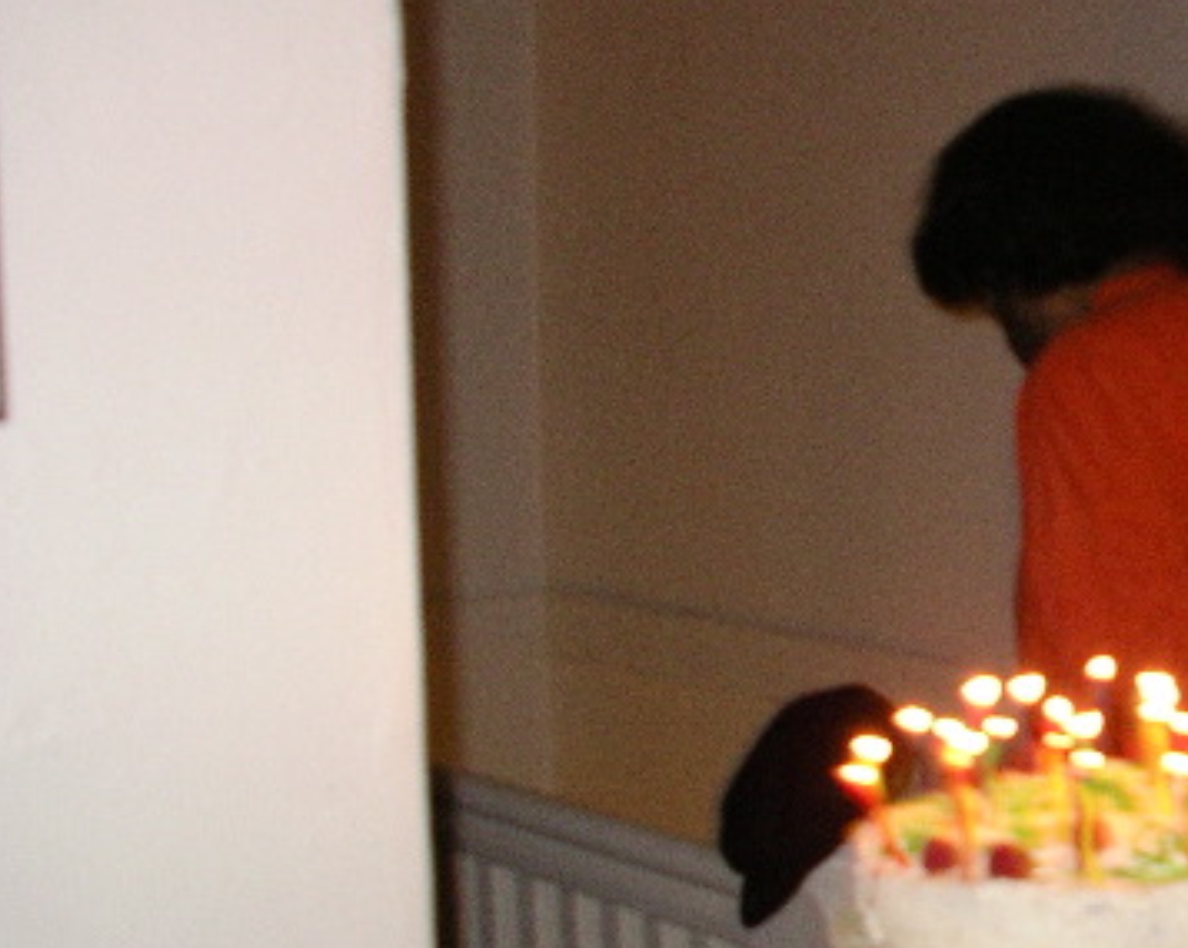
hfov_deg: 22.2
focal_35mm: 81
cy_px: 509
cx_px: 1314
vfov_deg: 18.9
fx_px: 2846
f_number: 2.8
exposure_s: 1/40
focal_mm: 7.8
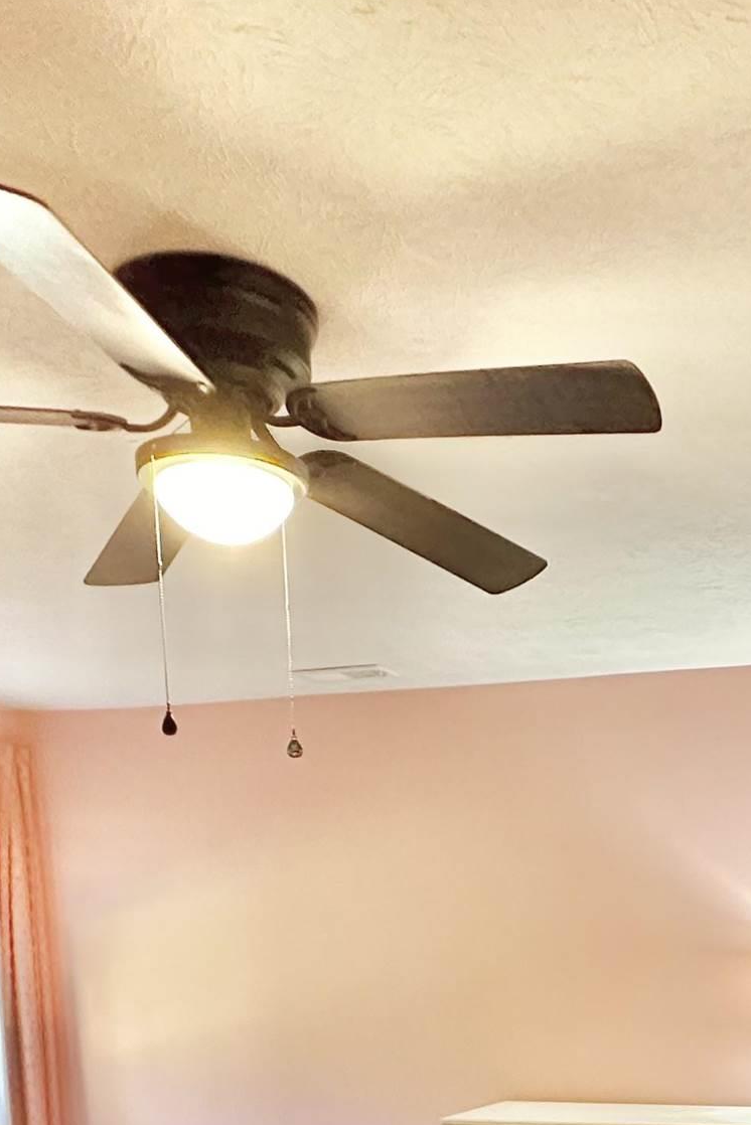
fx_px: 1251
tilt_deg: -9.7
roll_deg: -0.1
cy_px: 1145
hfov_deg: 32.1
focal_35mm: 40
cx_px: 649
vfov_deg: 41.6
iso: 500
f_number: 2.2
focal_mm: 2.22
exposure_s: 1/60
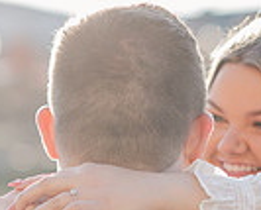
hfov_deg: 7.2
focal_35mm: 269
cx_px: 157
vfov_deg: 5.7
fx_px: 2082
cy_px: 294
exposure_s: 1/320
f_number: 2.5
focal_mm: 85
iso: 64
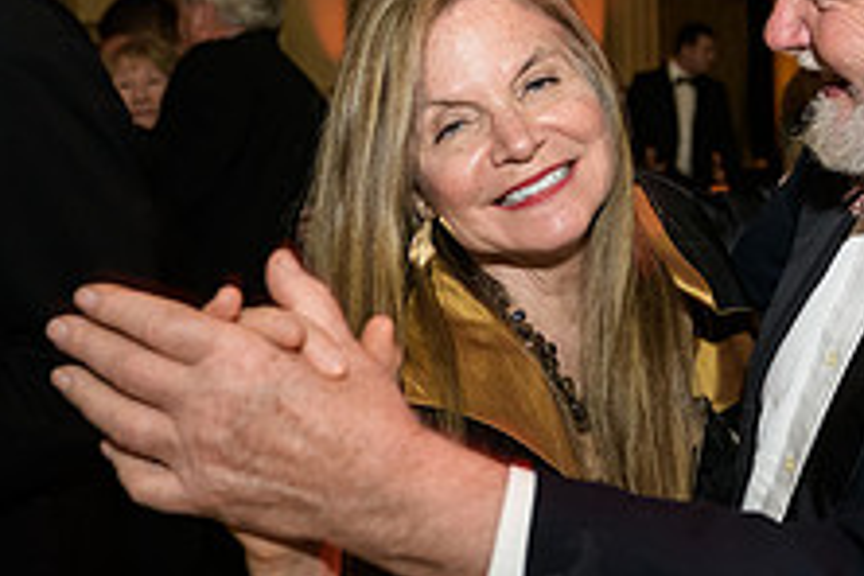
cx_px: 595
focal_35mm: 68
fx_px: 1632
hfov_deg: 29.4
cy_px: 274
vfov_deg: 20.0
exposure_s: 1/100
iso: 1600
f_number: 3.2
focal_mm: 26
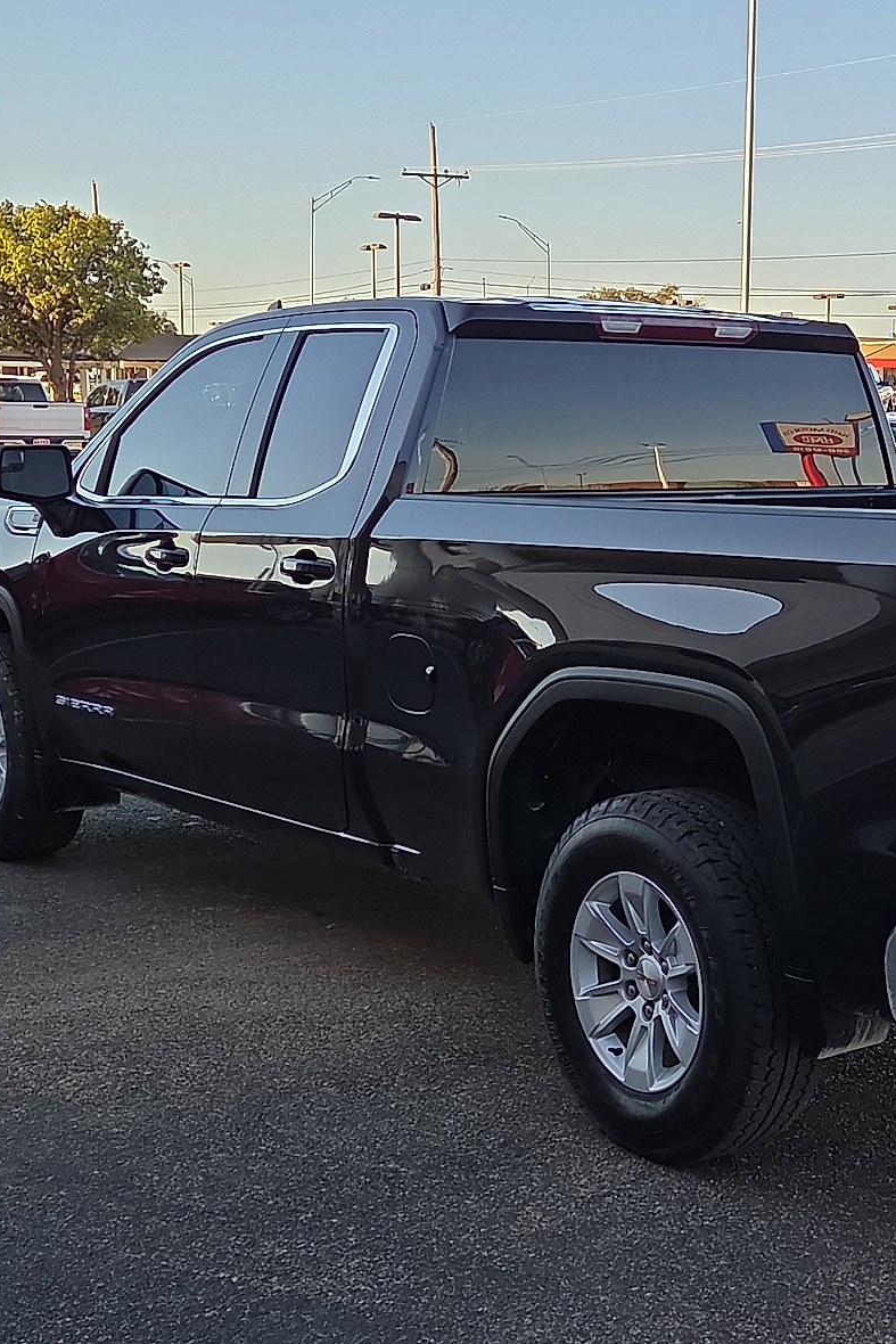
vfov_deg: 36.2
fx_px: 2053
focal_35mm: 55
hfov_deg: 24.1
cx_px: 754
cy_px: 665
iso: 25
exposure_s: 1/909
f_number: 1.8
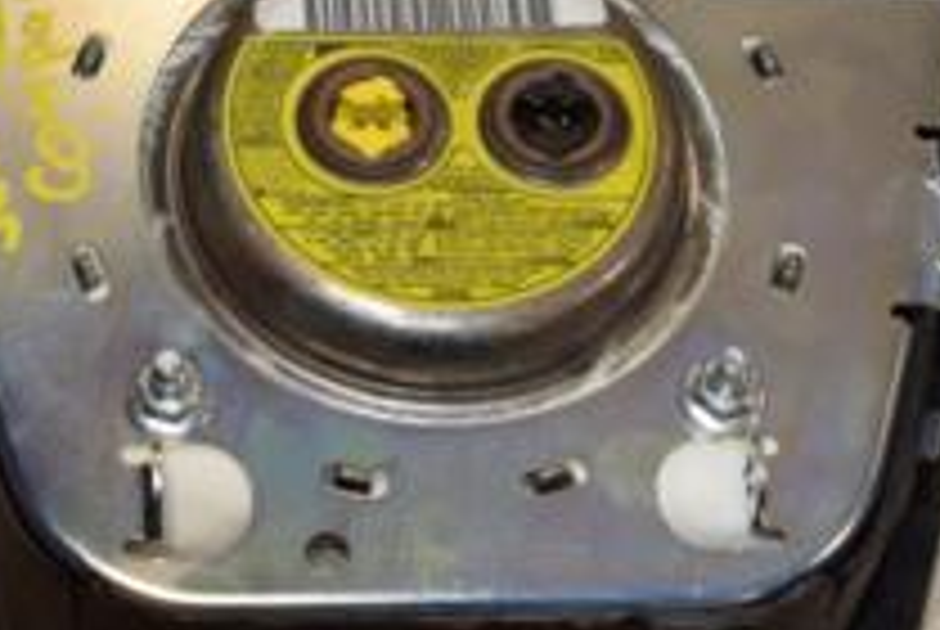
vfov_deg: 10.7
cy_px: 274
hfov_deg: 15.9
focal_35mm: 129
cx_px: 472
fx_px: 3373
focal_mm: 30
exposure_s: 1/200
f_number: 9
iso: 800
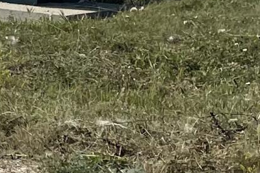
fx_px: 1350
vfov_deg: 7.2
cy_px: -106
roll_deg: -2.6
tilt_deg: -2.6
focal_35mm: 187
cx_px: -480
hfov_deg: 9.2
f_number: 1.6
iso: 32
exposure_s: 1/6250
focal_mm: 5.1
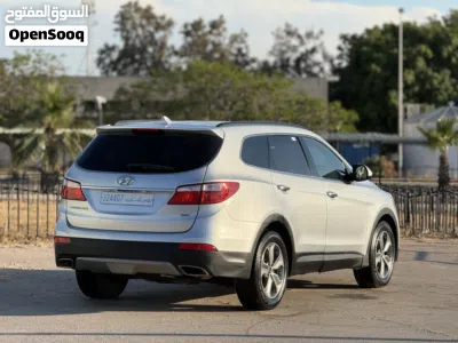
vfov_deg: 12.3
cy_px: 172
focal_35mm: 120
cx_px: 229
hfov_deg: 16.4
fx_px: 1588
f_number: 2.8
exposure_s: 1/1342
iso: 64
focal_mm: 15.66
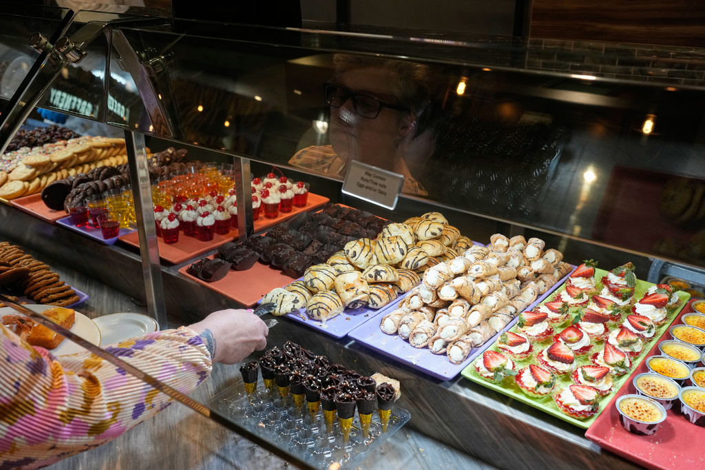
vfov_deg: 37.8
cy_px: 235
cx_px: 352
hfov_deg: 54.4
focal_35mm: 35
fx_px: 685
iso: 1600
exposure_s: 1/200
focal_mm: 35
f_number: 5
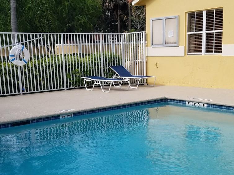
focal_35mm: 55
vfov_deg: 26.5
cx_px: 114
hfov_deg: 34.9
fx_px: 372
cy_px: 106
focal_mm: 4.2
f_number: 1.7
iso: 50
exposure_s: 1/2336
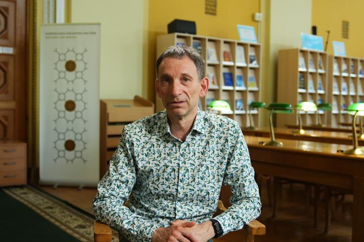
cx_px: 182
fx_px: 435
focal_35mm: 43
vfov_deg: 31.2
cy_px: 121
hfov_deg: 45.4
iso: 1000
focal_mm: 29
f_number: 2.8
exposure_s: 1/250
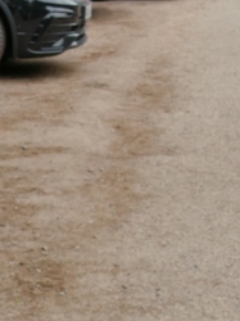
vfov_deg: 13.5
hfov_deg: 9.3
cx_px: -302
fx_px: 1352
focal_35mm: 146
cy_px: 224
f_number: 3.1
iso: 125
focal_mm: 13.43
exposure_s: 1/400
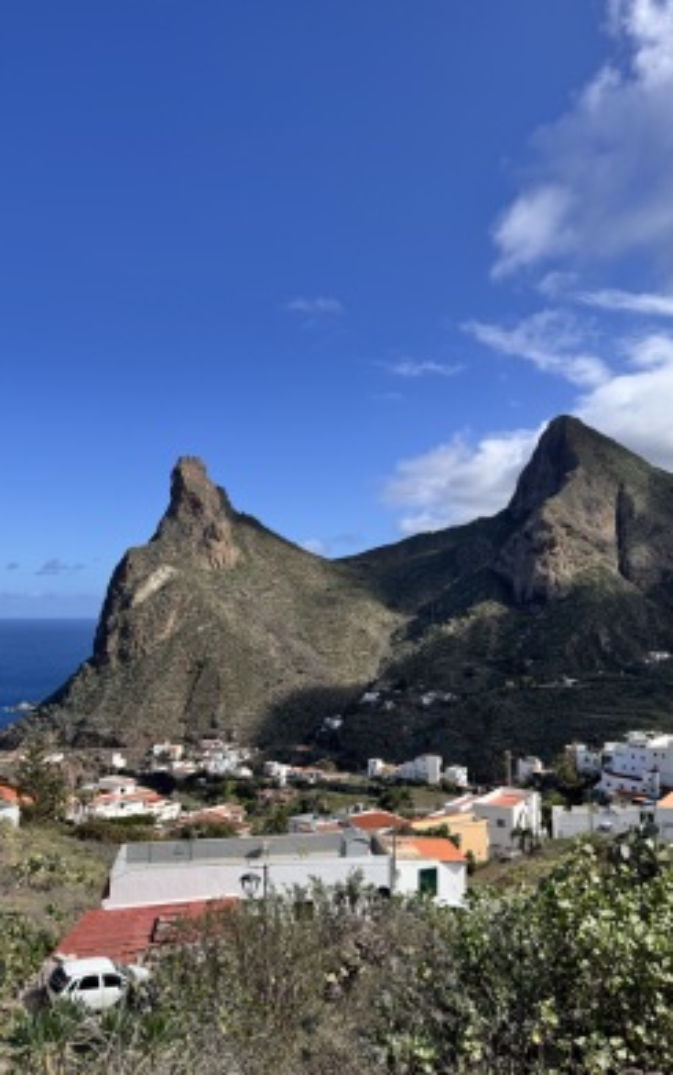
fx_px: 762
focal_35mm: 26
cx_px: 374
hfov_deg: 47.6
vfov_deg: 70.4
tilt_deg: +5.2
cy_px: 531
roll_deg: -0.5
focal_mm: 6.76
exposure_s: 1/4608
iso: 80
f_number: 1.78
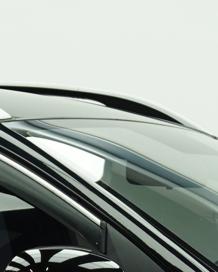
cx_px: 40
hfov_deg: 3.0
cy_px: 354
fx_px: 4132
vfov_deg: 3.8
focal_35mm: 512
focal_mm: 53
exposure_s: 1/160
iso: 160
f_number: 2.8
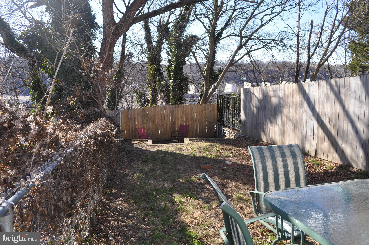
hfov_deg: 67.4
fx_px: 276
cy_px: 122
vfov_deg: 47.8
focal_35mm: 27
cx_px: 184
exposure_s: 1/200
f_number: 7.1
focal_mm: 18
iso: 200
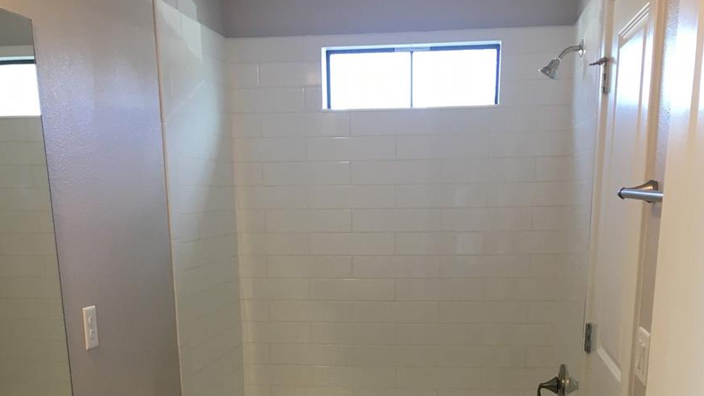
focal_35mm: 44
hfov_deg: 46.4
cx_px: 363
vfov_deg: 25.4
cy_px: 420
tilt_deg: -16.0
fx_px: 821
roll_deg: -0.1
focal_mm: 4.15
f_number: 2.2
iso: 32
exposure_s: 1/30
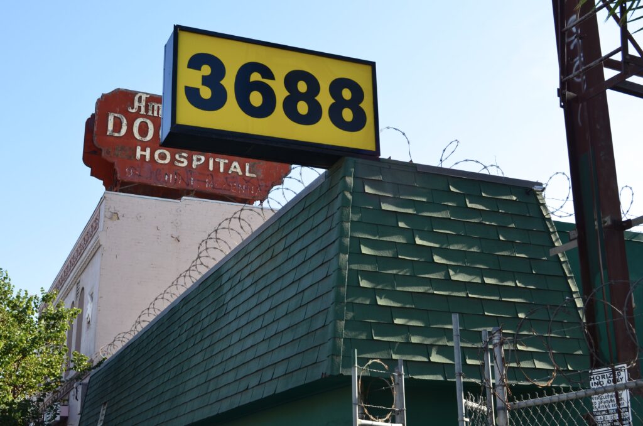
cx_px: 322
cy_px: 213
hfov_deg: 41.2
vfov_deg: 27.9
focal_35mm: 48
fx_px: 855
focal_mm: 32
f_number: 11
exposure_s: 1/100
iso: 200
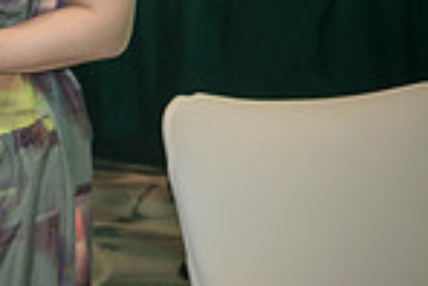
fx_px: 2273
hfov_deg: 10.2
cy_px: -131
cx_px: -338
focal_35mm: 191
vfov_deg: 7.1
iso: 1600
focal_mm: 23
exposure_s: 1/100
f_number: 2.8
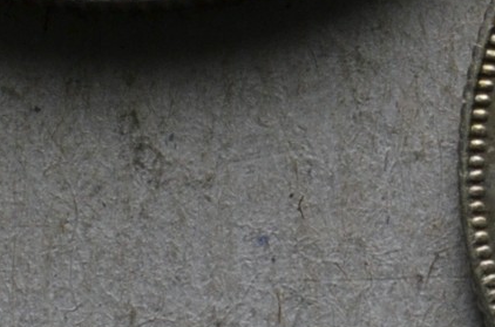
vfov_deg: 3.4
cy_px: -241
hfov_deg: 5.1
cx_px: 842
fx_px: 5527
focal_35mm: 403
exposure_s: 1/250
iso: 400
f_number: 14
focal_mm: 46
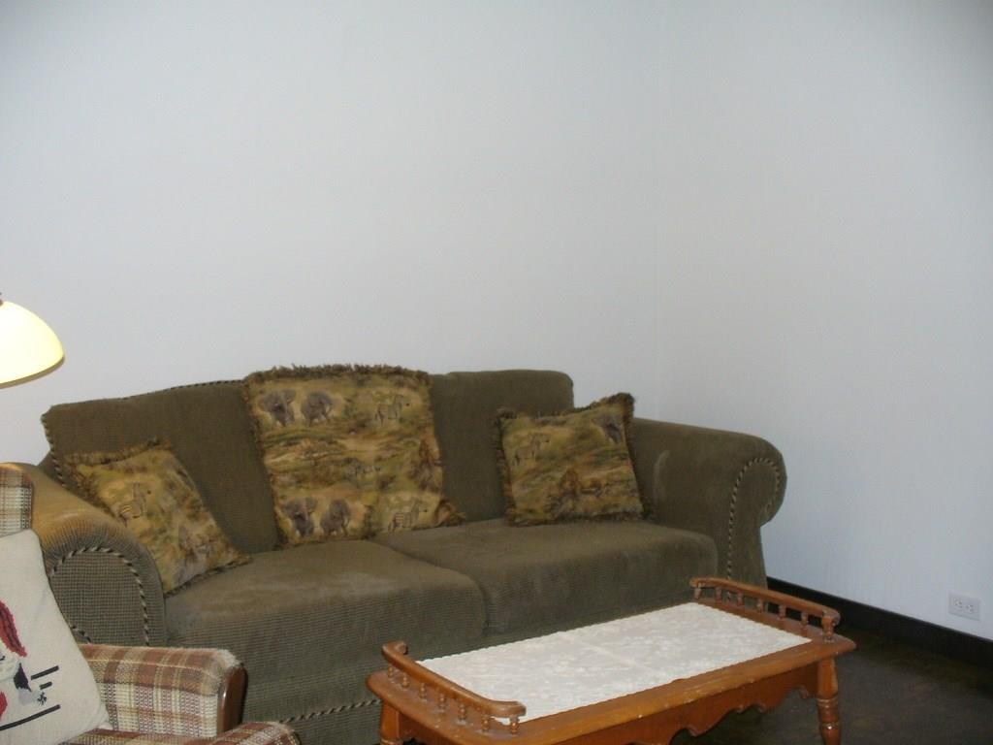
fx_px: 1061
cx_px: 496
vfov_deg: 38.7
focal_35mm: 37
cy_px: 372
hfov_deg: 50.1
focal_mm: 6.1
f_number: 2.8
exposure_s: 1/30
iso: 160
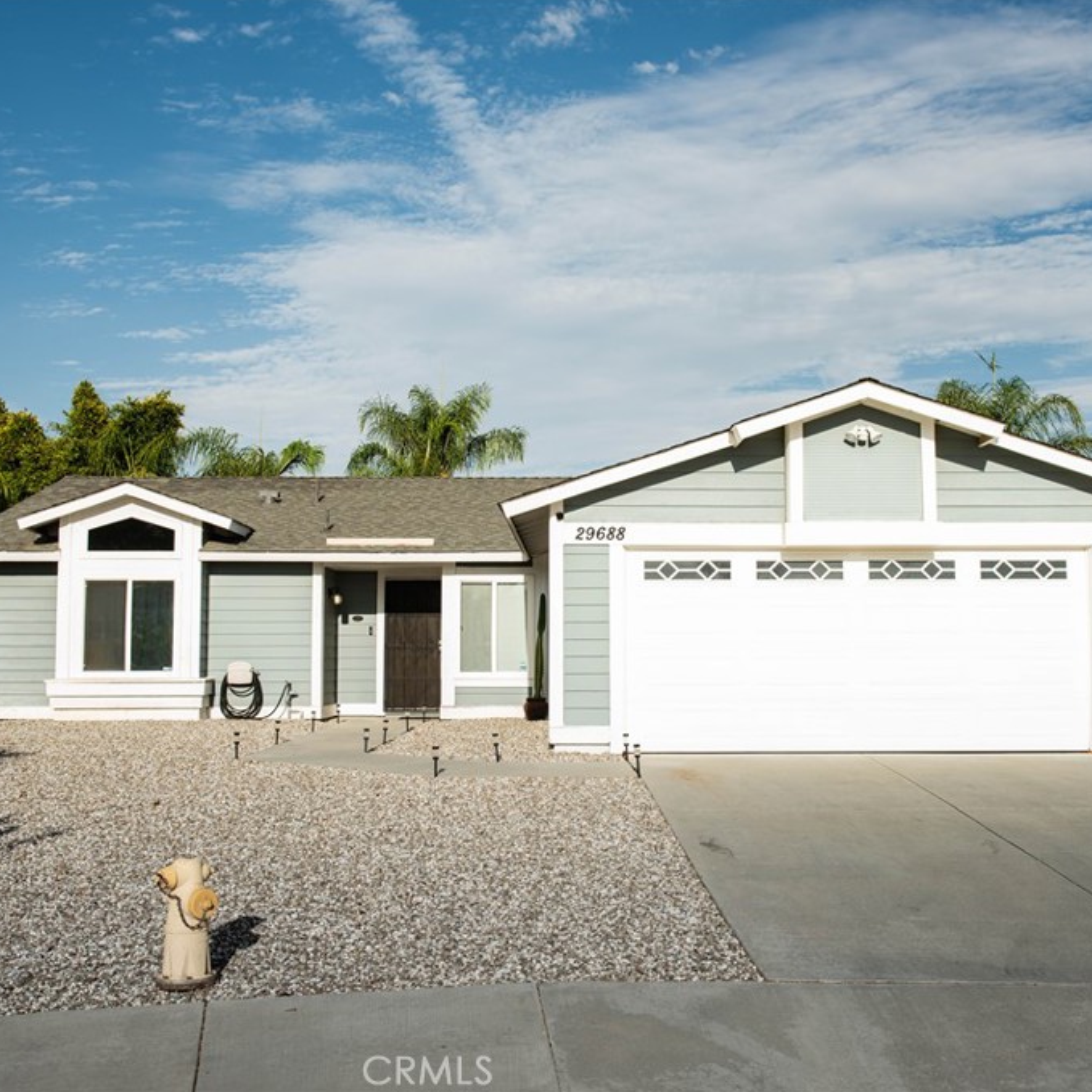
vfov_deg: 40.9
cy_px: 544
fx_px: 1463
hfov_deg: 40.9
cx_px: 584
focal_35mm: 41
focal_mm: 32
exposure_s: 1/200
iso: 100
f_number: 8
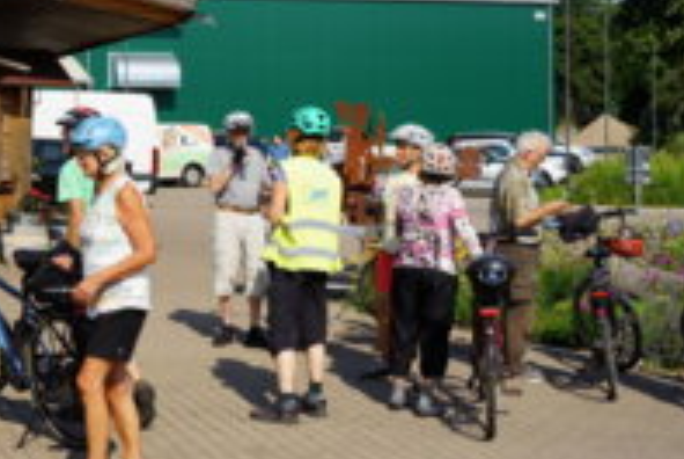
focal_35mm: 71
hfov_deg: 28.0
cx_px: 170
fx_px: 1351
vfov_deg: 19.2
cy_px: 144
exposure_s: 1/250
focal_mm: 35
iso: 100
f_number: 10
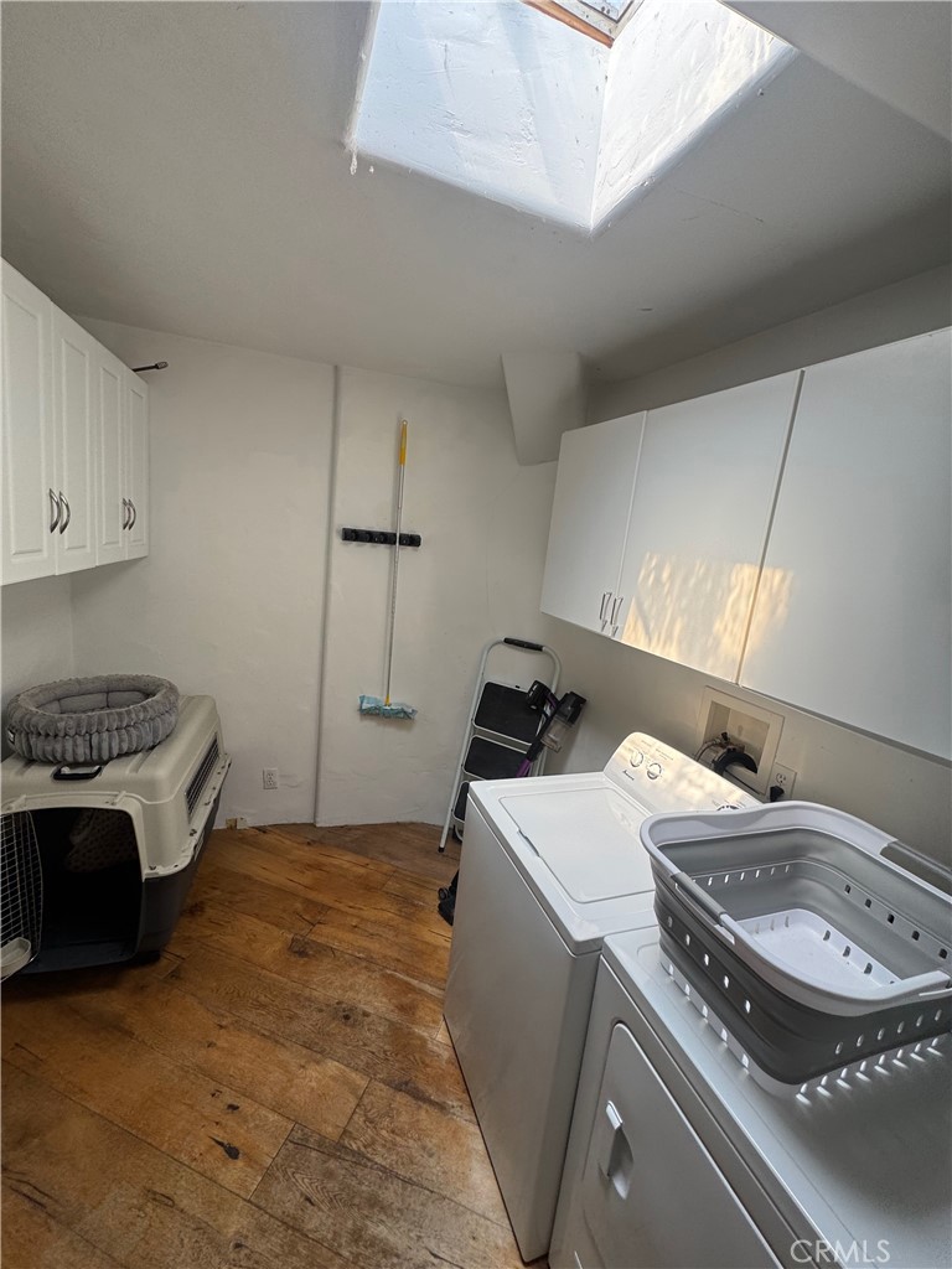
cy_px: 634
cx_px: 476
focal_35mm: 14
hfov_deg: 85.7
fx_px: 513
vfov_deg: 102.1
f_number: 2.2
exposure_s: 1/145
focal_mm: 2.22
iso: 40
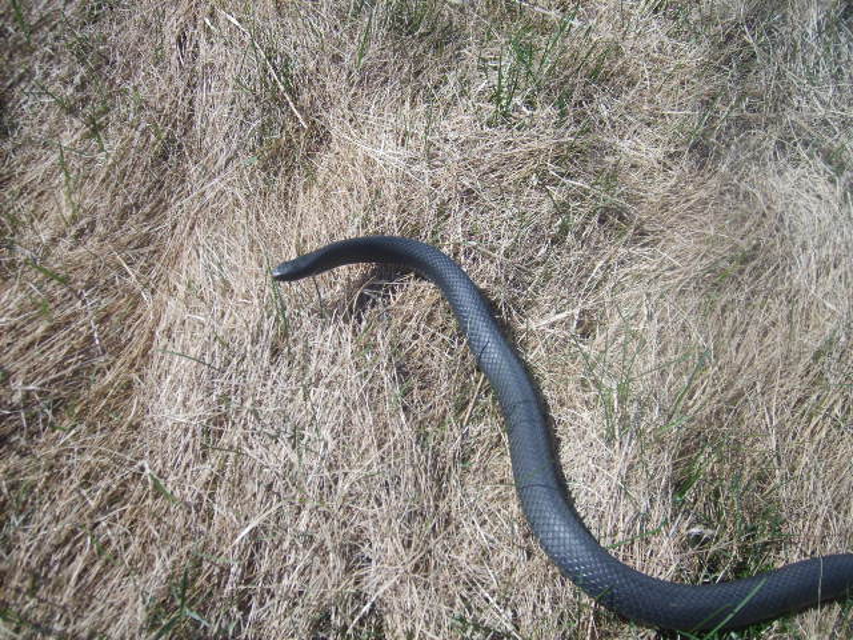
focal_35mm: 35
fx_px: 862
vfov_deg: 40.7
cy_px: 320
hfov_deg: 52.6
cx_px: 426
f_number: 7.1
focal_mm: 5.8
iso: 50
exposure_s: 1/180
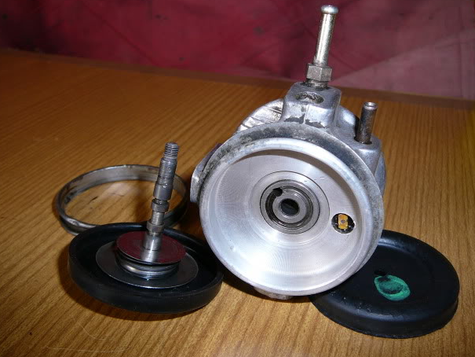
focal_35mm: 37
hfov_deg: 50.1
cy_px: 177
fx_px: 508
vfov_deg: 38.7
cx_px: 228
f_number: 2.8
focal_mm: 5.2
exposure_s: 1/30
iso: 80
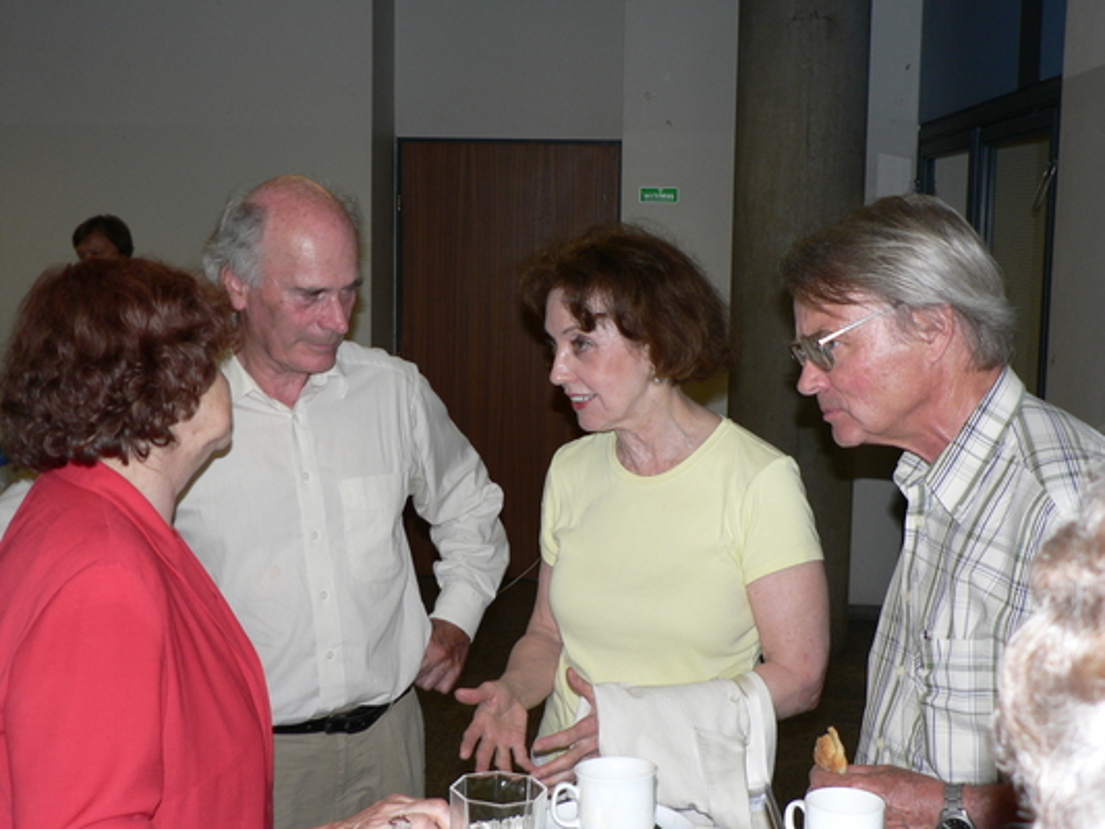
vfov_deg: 30.3
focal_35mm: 48
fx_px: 1533
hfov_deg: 39.6
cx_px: 552
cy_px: 414
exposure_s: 1/60
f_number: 2.8
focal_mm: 8
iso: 100
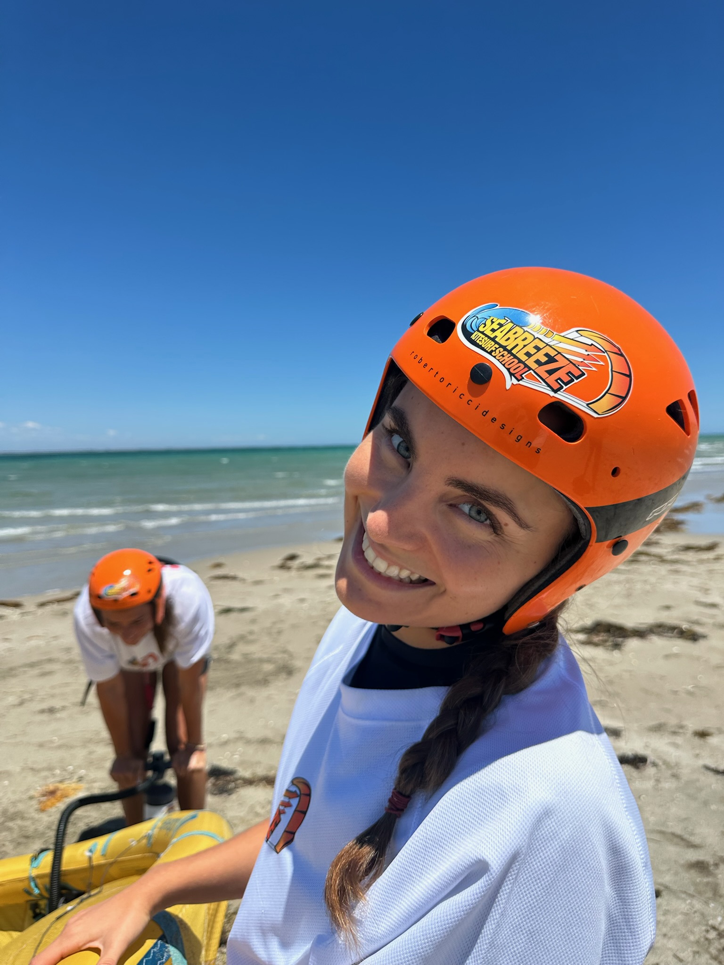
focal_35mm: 24
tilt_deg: -3.2
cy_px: 482
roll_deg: +0.2
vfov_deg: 71.6
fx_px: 669
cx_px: 362
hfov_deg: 56.8
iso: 80
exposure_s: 1/3597
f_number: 1.78
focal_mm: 6.86
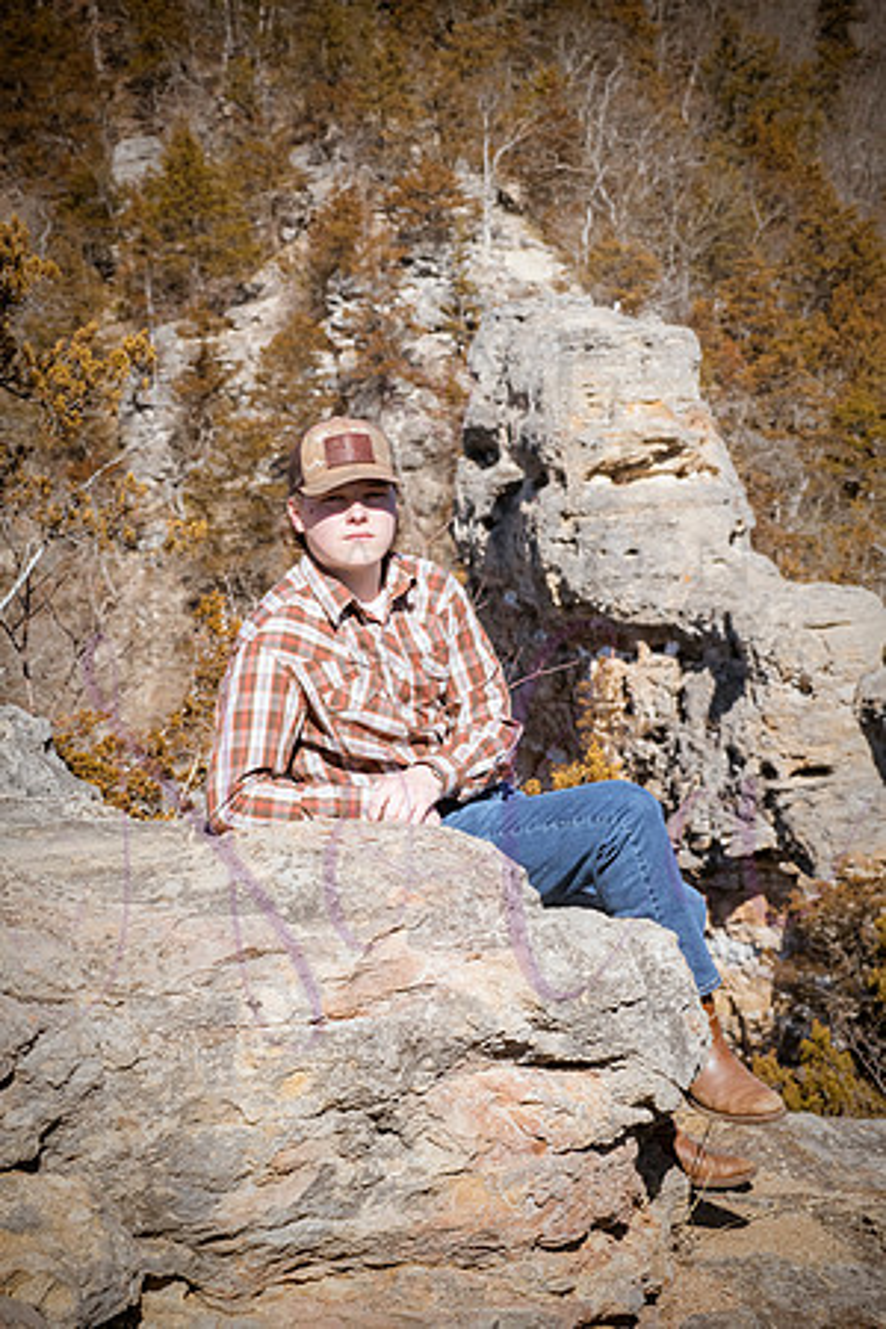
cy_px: 664
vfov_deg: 20.4
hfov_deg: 13.7
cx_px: 443
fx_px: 3691
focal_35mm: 100
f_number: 14
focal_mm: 100
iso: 800
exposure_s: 1/1000
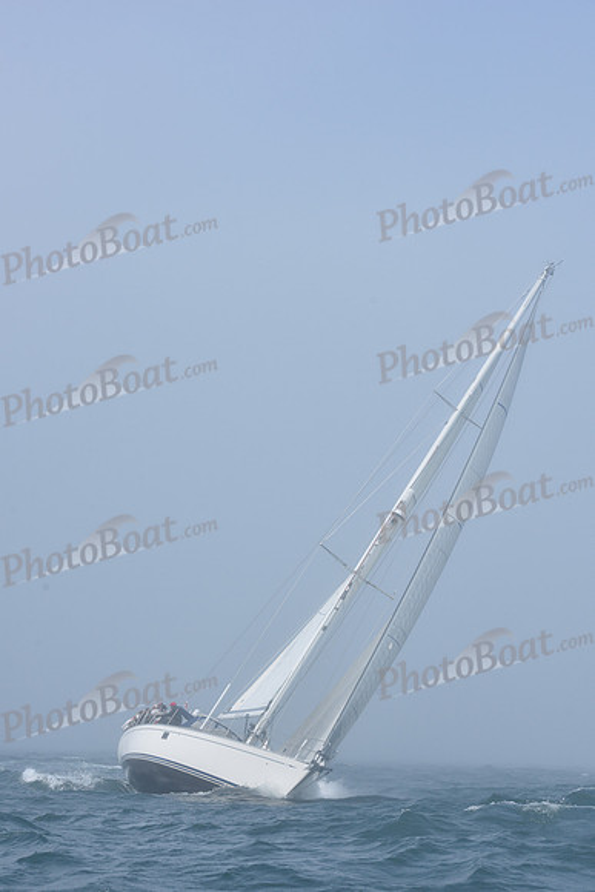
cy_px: 446
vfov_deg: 21.5
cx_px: 298
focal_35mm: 95
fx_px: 2354
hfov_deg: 14.4
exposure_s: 1/800
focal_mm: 95
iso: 320
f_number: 10
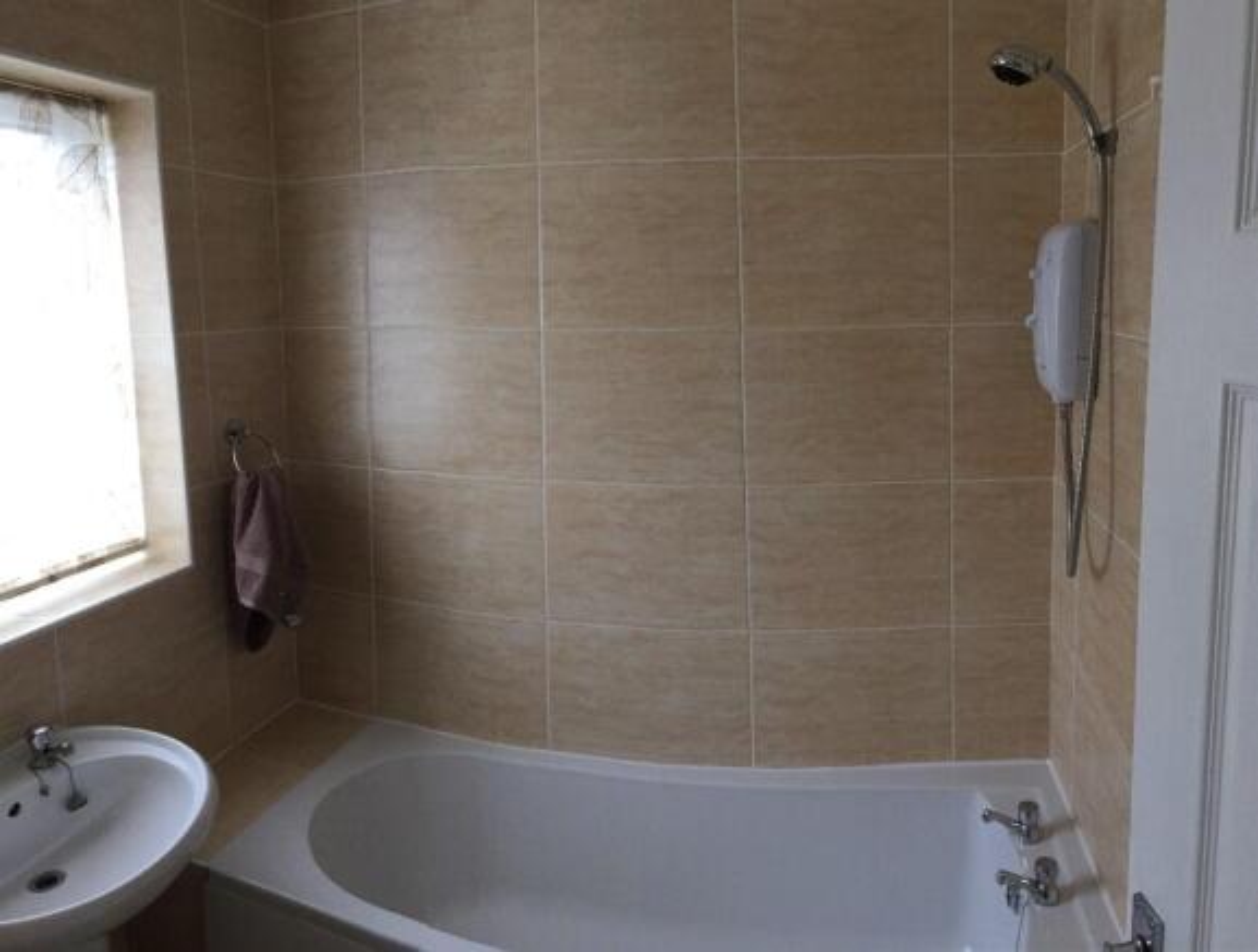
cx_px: 629
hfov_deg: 61.5
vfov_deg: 48.5
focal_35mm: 29
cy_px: 476
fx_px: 1058
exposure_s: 1/120
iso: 200
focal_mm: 4.15
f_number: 2.2
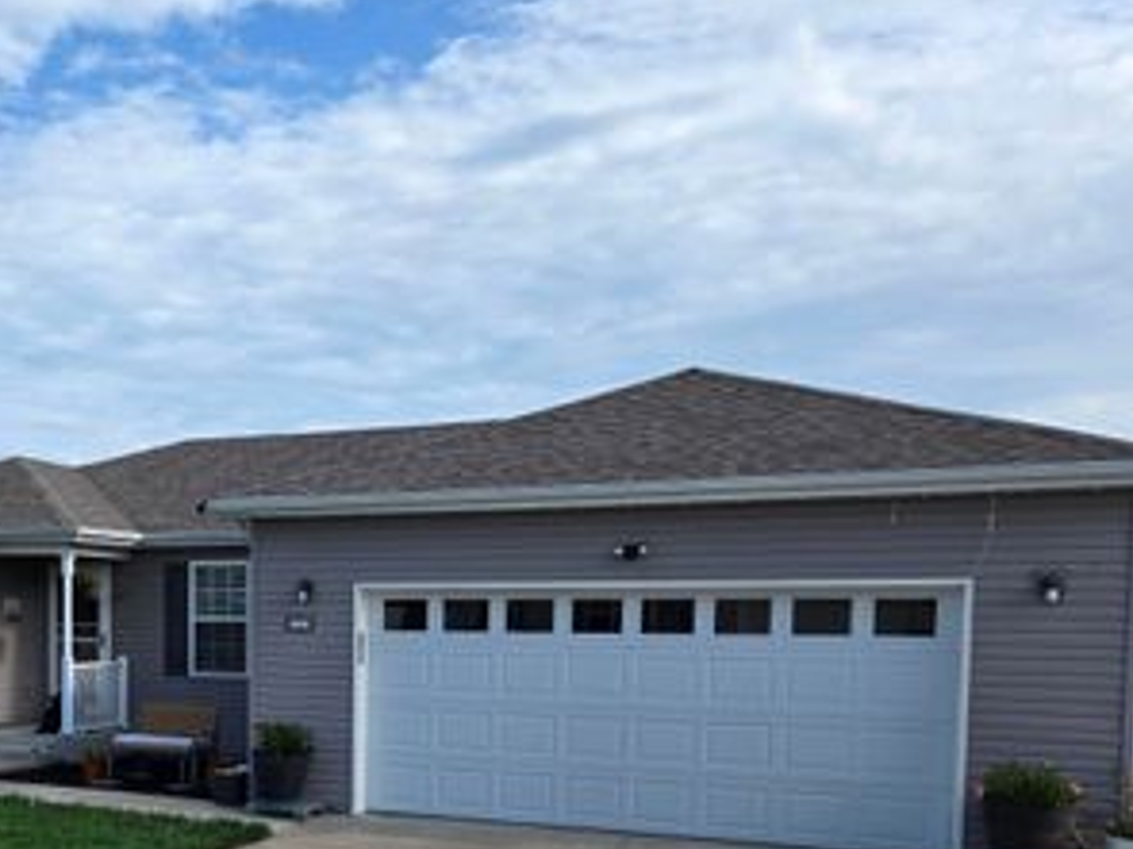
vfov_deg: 35.4
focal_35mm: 39
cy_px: 697
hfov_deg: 45.4
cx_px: 223
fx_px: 1276
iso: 50
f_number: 1.8
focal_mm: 5.4
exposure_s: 1/2921
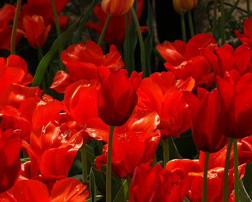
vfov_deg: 9.1
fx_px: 1268
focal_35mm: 170
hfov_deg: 11.4
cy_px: 101
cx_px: 119
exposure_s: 1/160
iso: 200
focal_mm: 100
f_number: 11
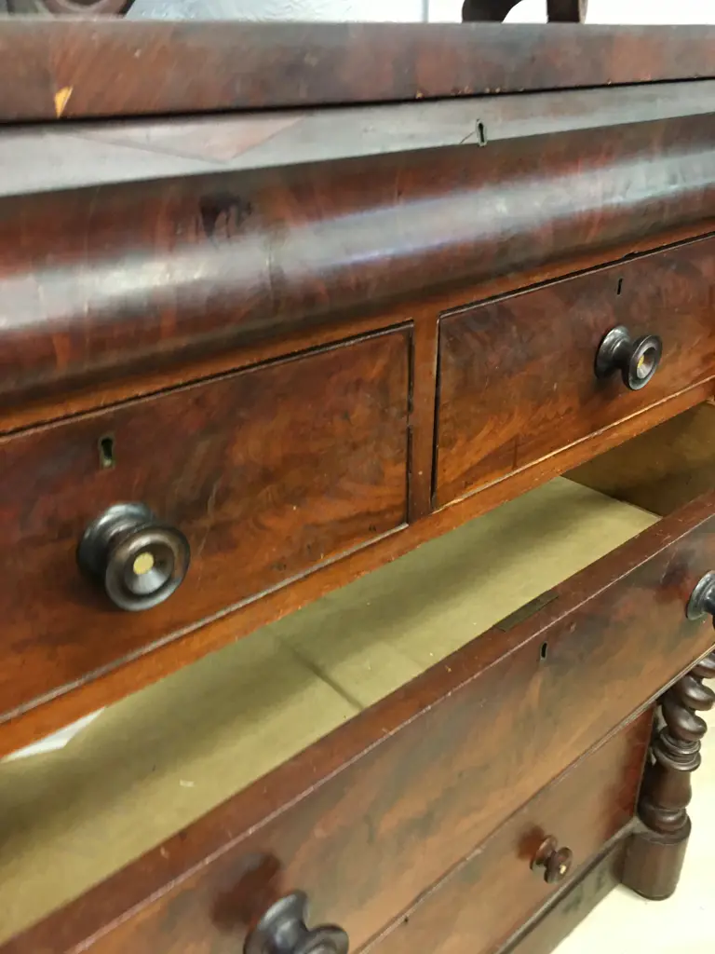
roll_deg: +0.1
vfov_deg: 61.7
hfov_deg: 48.2
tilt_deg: -27.9
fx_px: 799
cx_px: 358
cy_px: 477
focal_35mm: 29
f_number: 2.2
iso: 100
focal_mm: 4.15
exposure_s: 1/8
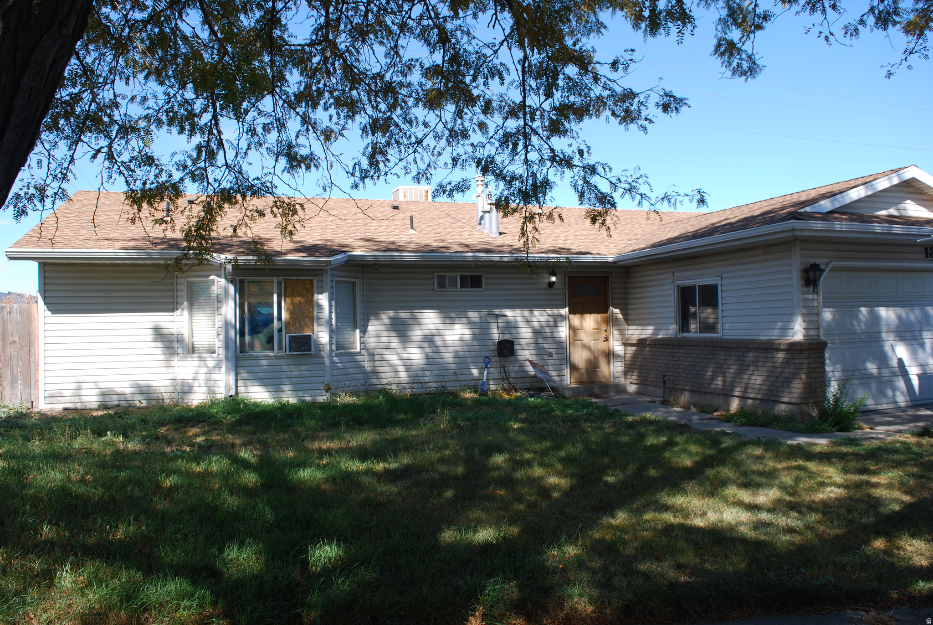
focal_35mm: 27
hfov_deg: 67.3
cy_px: 312
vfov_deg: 48.1
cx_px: 466
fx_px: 701
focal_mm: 18
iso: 100
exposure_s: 1/125
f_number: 6.3
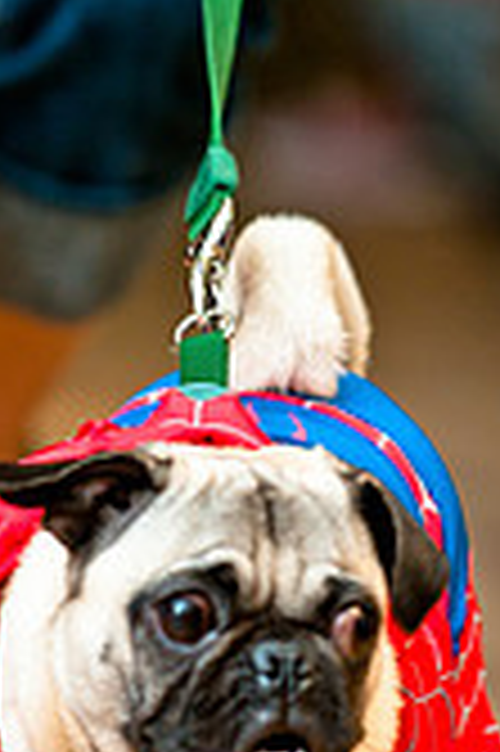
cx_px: 187
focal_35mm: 665
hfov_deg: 2.1
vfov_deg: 3.1
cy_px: 428
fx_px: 13889
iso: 200
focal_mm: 165
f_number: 3.5
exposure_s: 1/200
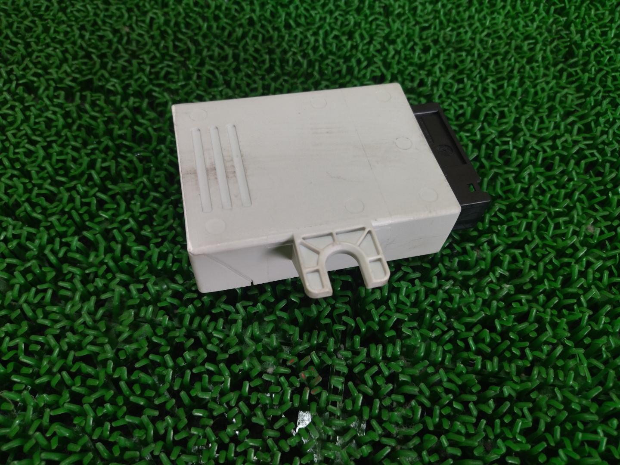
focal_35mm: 27
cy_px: 232
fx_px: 484
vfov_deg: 51.4
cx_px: 310
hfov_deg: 65.3
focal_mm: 4.74
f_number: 1.79
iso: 99
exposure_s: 1/136
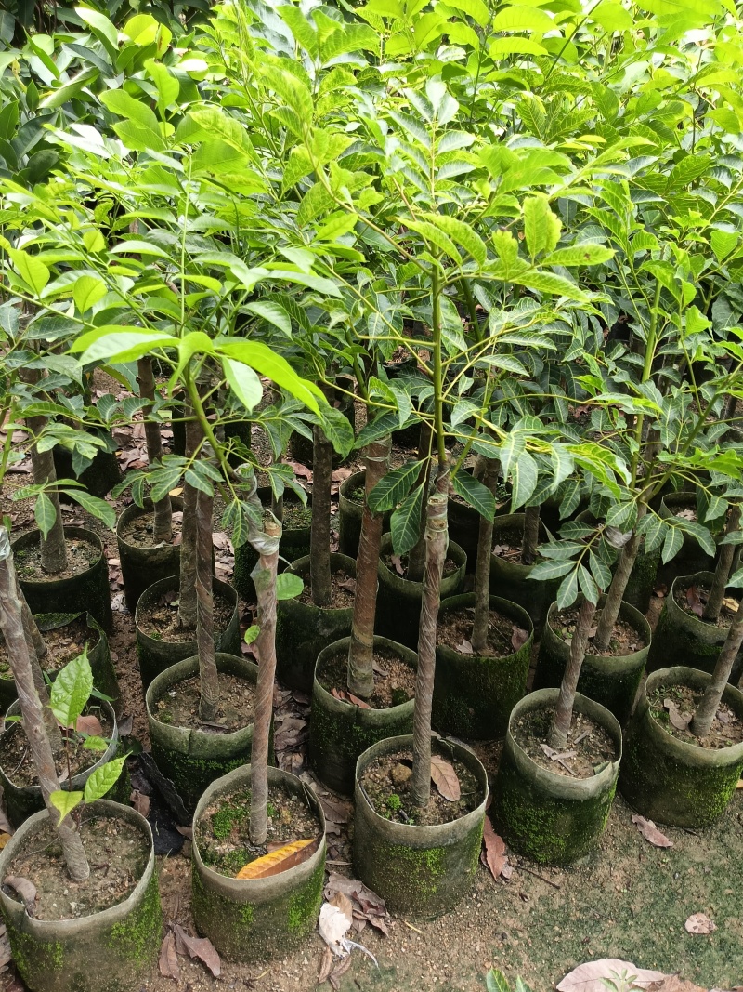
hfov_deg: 51.3
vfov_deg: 65.3
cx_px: 372
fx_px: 773
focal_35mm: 27
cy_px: 496
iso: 50
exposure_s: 1/146
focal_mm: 3.61
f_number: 1.8
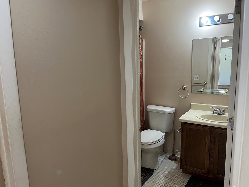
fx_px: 194
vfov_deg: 51.4
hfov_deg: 65.3
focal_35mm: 27
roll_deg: +0.8
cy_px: 95
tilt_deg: -10.5
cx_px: 129
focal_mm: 5.1
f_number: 1.6
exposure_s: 1/60
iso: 160
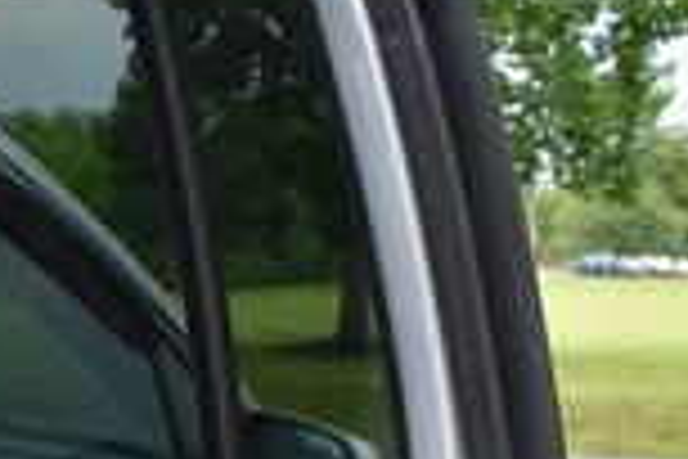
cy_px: 754
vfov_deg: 11.5
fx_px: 2159
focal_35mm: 113
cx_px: -63
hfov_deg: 17.5
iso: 400
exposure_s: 1/250
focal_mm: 18
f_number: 4.5
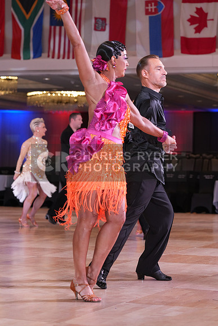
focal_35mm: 104
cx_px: 109
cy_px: 163
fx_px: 944
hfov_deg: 13.2
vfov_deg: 19.6
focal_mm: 104
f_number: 4.5
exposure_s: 1/200
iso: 1600
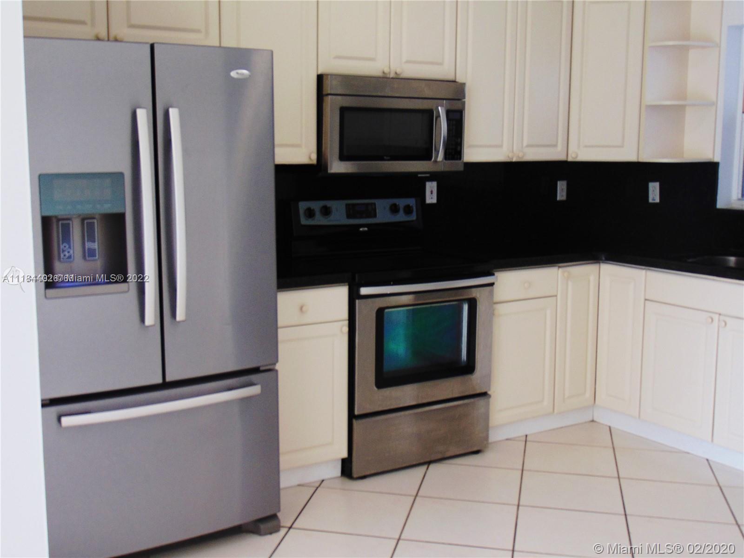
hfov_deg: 44.8
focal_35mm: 42
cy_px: 279
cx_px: 372
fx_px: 903
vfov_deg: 34.3
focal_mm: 7.6
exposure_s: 1/40
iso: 80
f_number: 3.3
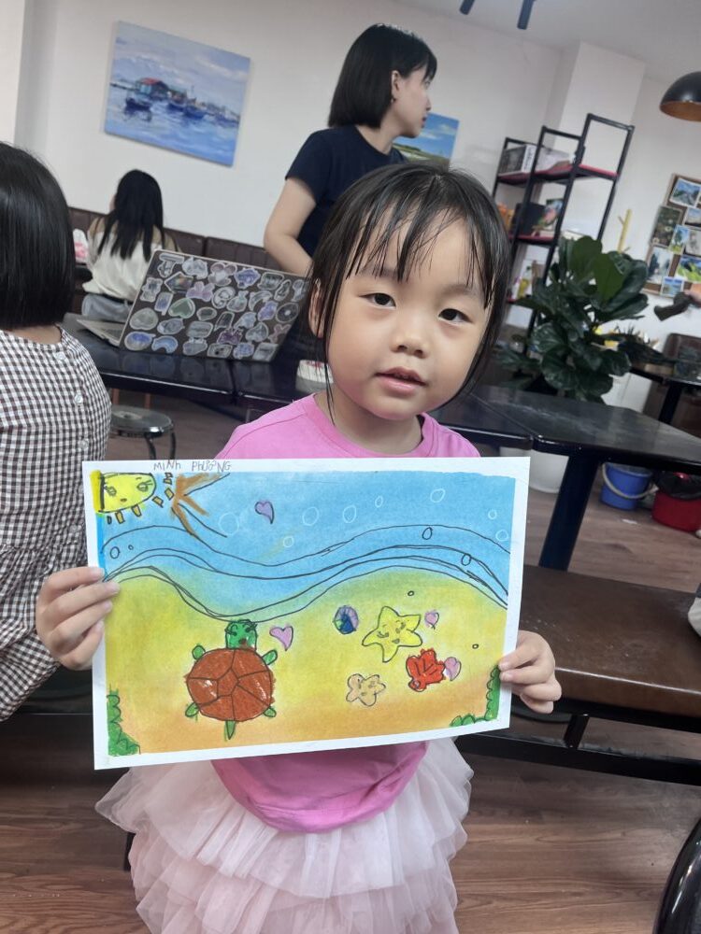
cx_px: 350
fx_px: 702
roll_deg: -12.4
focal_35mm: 26
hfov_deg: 53.1
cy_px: 467
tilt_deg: -15.4
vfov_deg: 67.3
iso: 80
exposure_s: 1/121
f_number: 1.6
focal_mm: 5.1
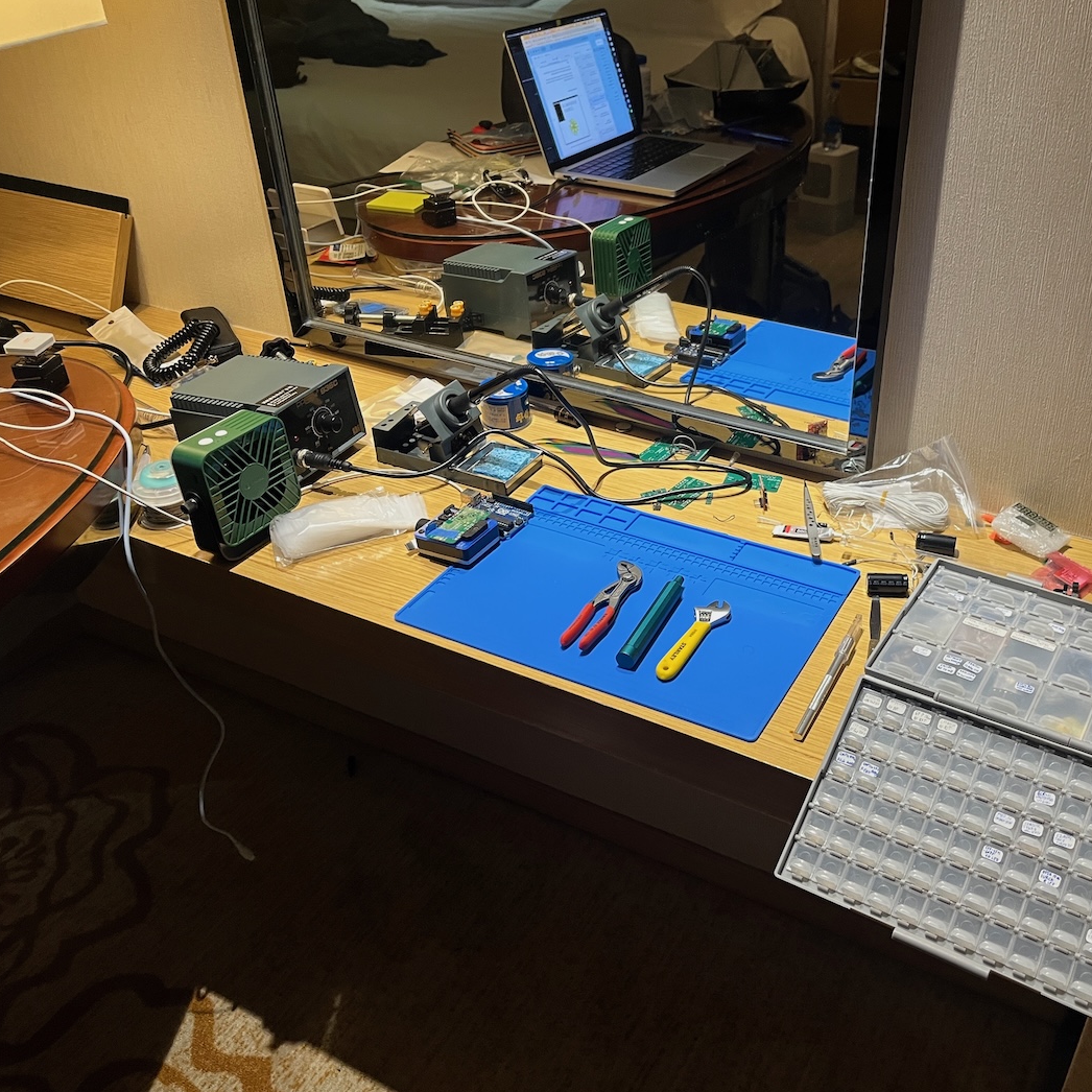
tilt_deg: -32.7
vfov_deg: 52.5
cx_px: 715
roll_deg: -0.7
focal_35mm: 31
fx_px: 1106
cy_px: 548
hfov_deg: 51.7
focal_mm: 5.1
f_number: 1.6
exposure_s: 1/50
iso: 200
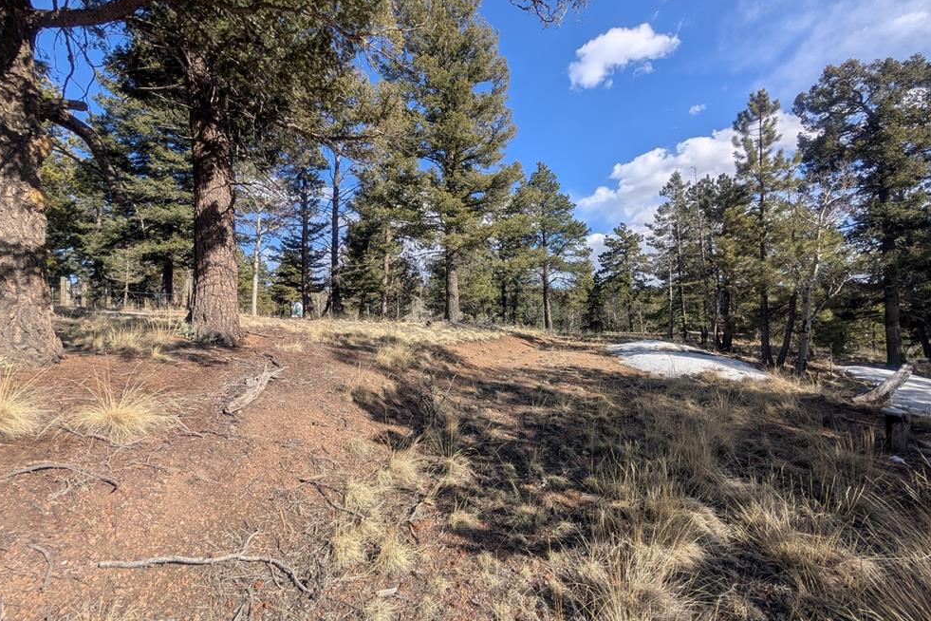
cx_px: 459
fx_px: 336
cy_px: 302
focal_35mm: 13
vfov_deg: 85.4
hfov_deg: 108.3
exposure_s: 1/2924
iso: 50
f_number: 1.7
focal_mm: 2.02
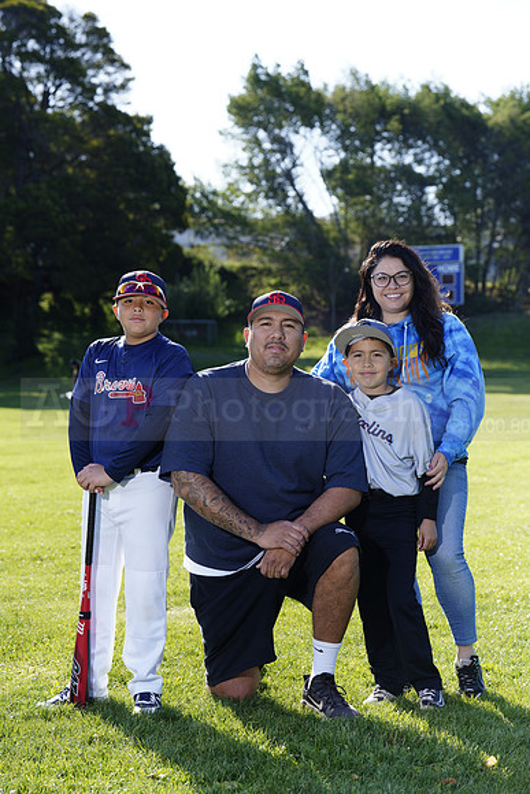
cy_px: 397
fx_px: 1721
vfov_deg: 26.0
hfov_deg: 17.5
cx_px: 265
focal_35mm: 78
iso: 100
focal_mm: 78
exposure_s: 1/250
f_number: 5
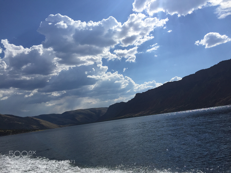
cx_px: 116
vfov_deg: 48.2
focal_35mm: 29
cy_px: 86
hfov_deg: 61.7
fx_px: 194
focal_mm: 4.15
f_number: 2.2
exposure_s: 1/7937
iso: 32
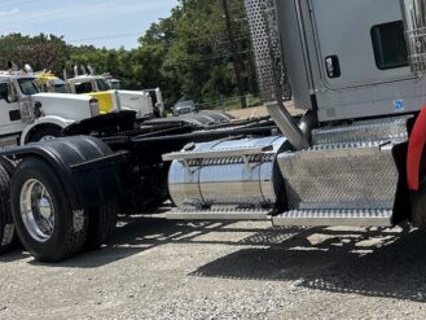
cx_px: 364
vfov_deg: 25.6
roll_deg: +9.7
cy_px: 58
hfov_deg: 33.0
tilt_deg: +2.8
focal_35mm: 56
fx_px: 689
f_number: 1.78
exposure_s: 1/5525
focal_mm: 6.86
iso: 80
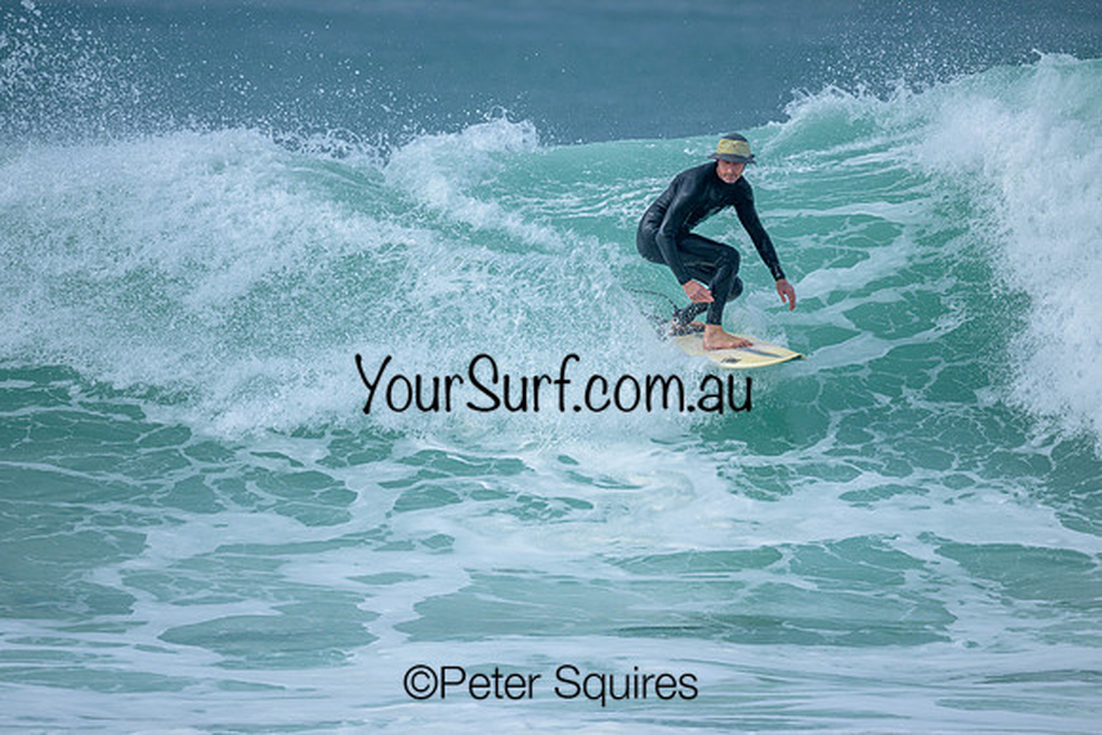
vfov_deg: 1.7
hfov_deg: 2.5
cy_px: 379
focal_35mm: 827
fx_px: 25329
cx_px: 532
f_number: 6.3
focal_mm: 800
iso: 250
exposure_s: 1/2000
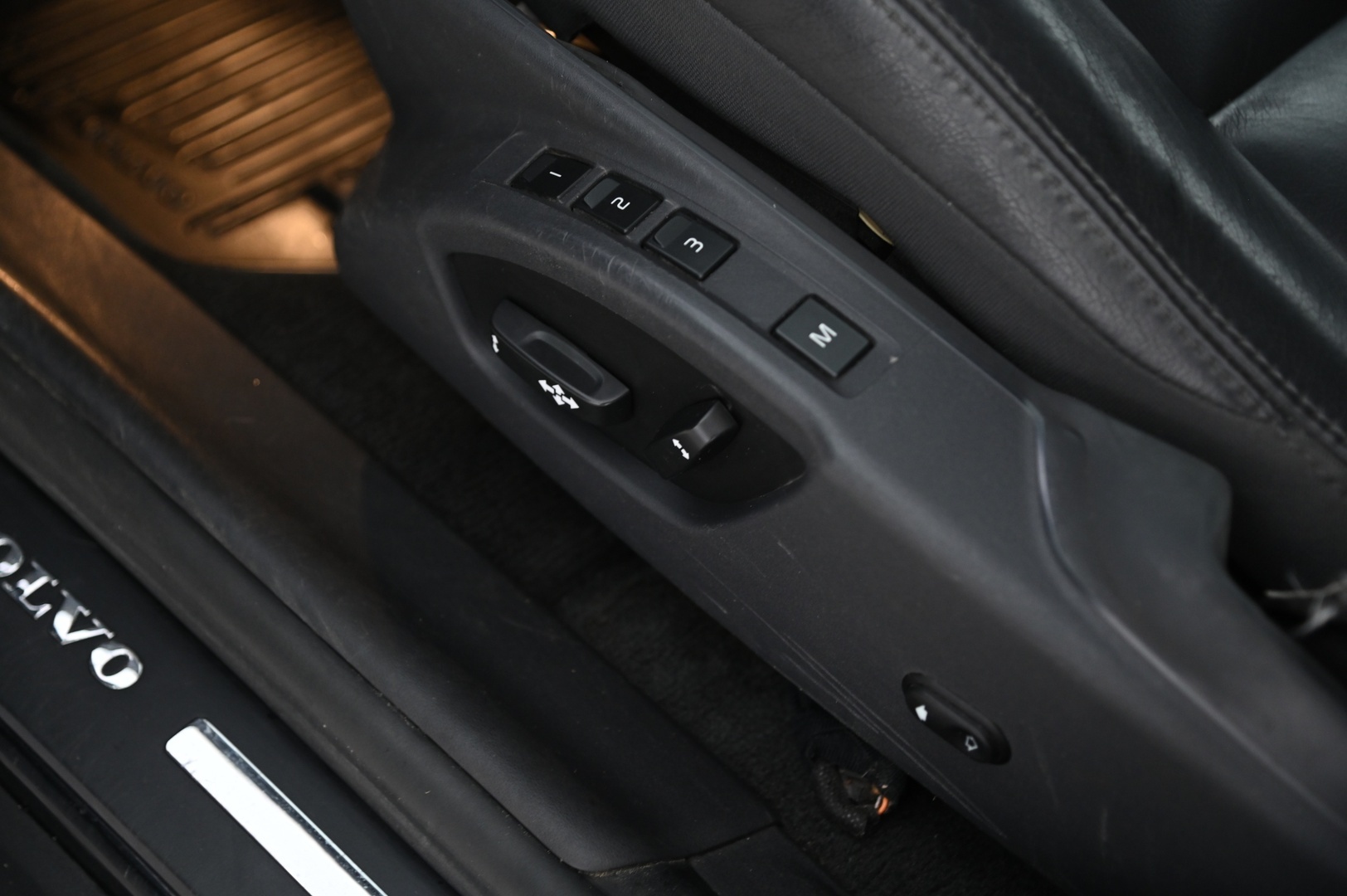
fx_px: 2168
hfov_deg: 34.5
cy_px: 448
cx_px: 674
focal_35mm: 58
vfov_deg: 23.3
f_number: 4
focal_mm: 58
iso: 2000
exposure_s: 1/13
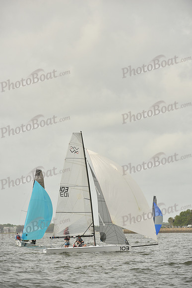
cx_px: 96
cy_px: 144
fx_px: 1999
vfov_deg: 8.2
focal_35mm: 250
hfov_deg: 5.5
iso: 320
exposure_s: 1/1250
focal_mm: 250
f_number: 7.1
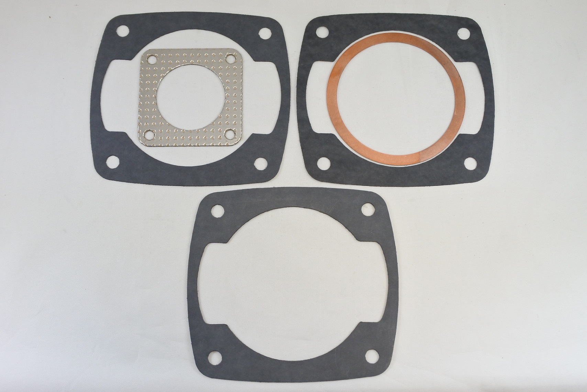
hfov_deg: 57.2
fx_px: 538
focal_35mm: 33
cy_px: 196
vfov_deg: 40.0
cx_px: 294
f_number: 3.8
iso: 400
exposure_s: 1/200
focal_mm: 12.3
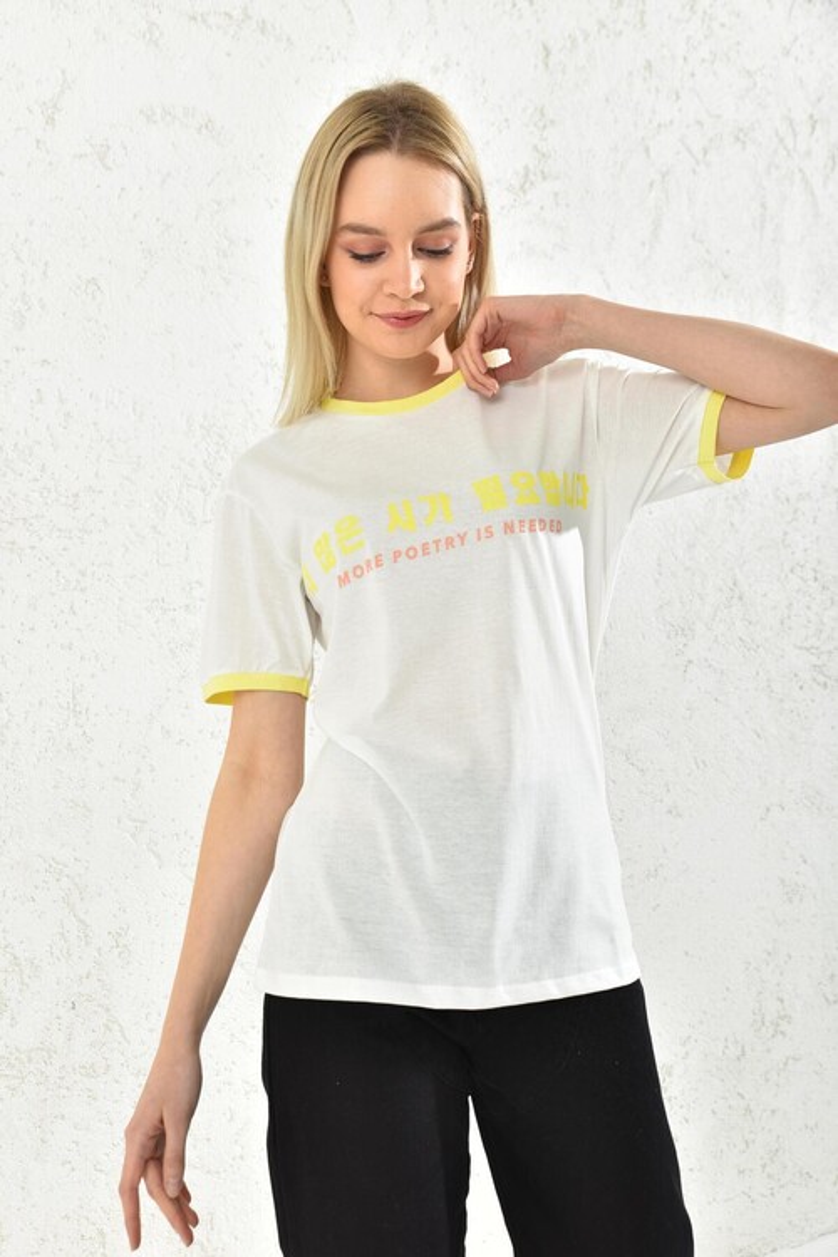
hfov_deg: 35.1
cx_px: 419
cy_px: 628
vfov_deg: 50.7
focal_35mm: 38
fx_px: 1327
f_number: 7.1
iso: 100
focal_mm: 38
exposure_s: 1/160
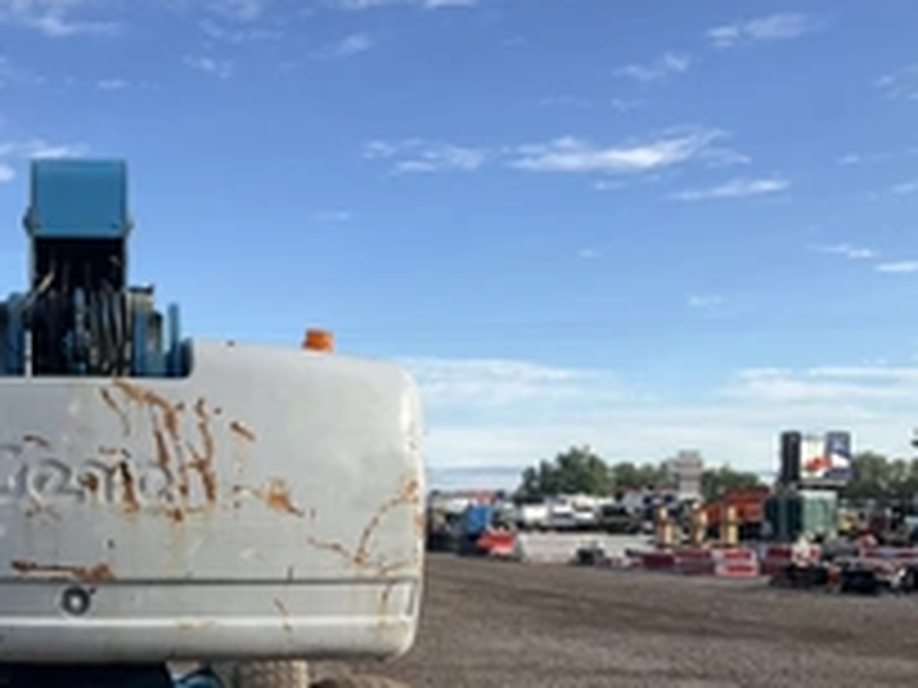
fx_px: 1512
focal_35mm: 57
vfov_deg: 25.4
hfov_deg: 32.1
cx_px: 90
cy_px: 504
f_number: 1.8
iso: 25
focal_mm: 3
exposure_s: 1/1121
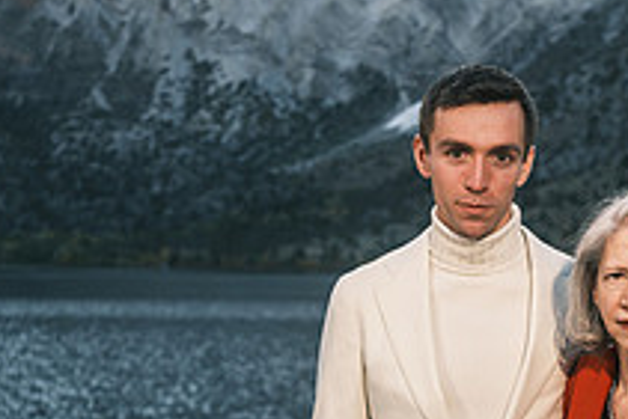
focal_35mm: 113
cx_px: 484
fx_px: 1973
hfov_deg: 18.0
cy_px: 264
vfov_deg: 12.1
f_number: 5.6
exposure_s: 1/125
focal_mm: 64
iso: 400
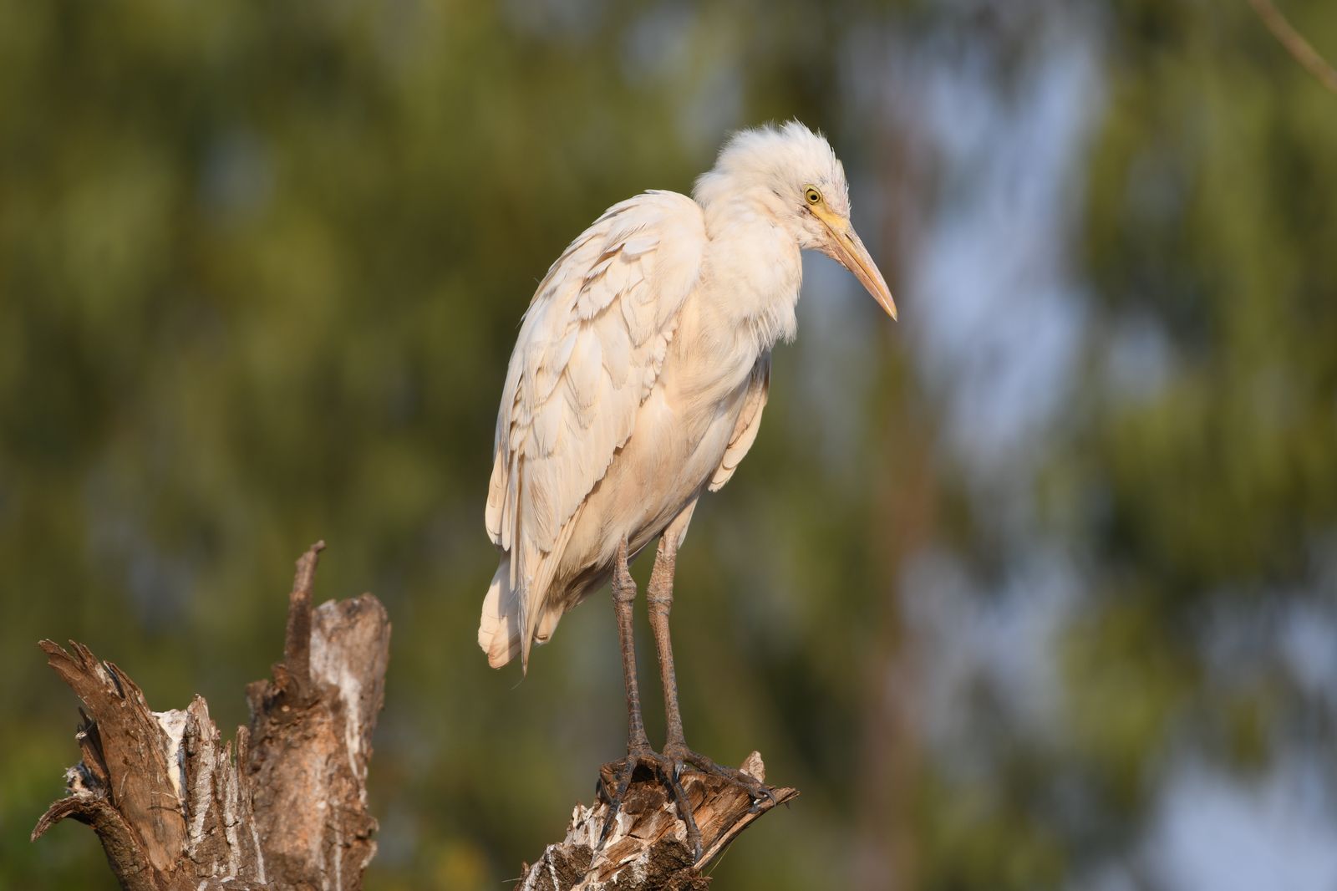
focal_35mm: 540
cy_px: 446
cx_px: 668
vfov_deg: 2.5
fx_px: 20050
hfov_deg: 3.8
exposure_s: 1/400
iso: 125
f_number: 5.6
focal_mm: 360
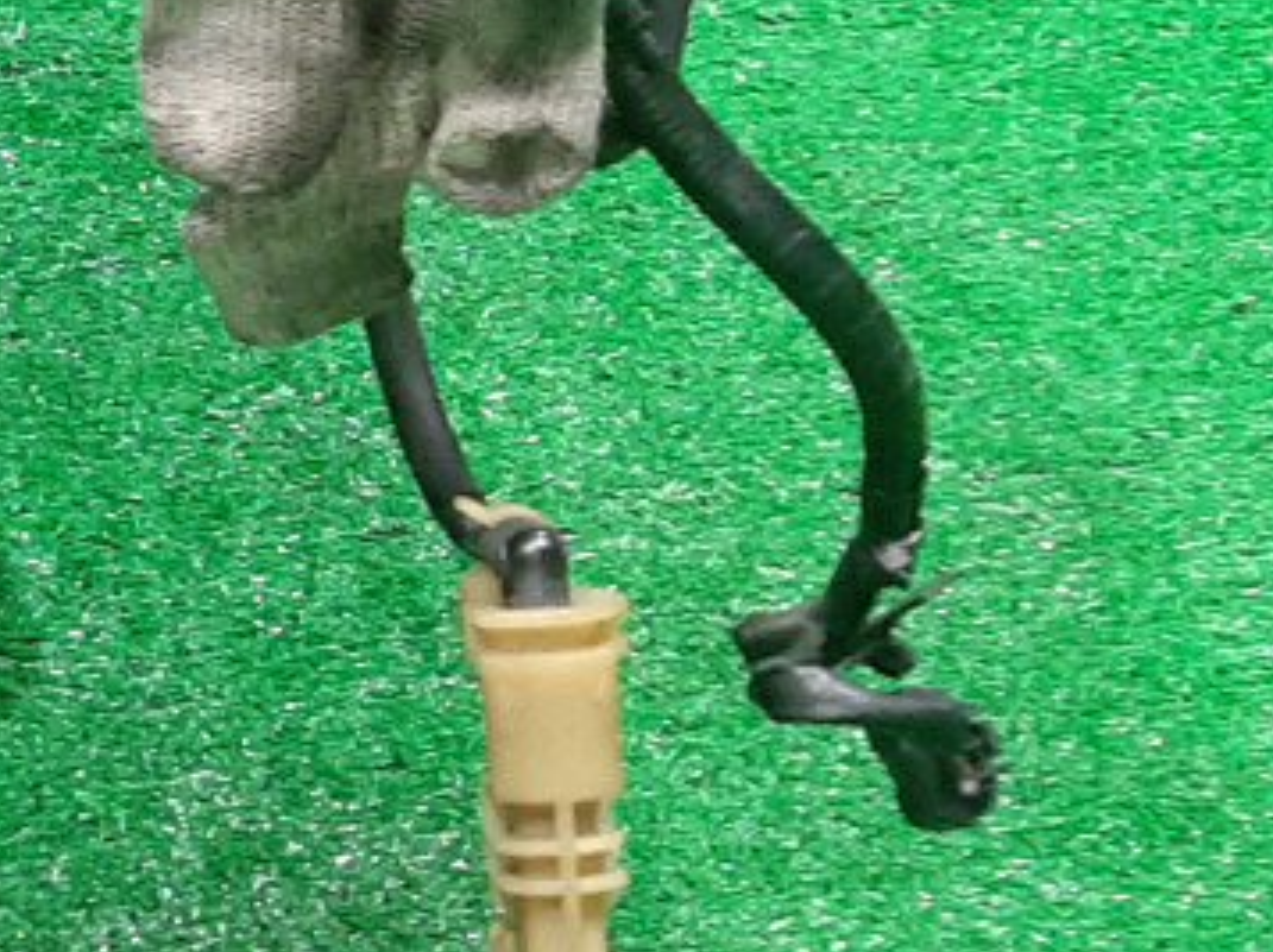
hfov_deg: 16.5
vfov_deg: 14.1
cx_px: -827
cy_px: 517
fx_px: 3857
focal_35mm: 105
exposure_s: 1/50
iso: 236
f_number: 1.7
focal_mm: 3.93
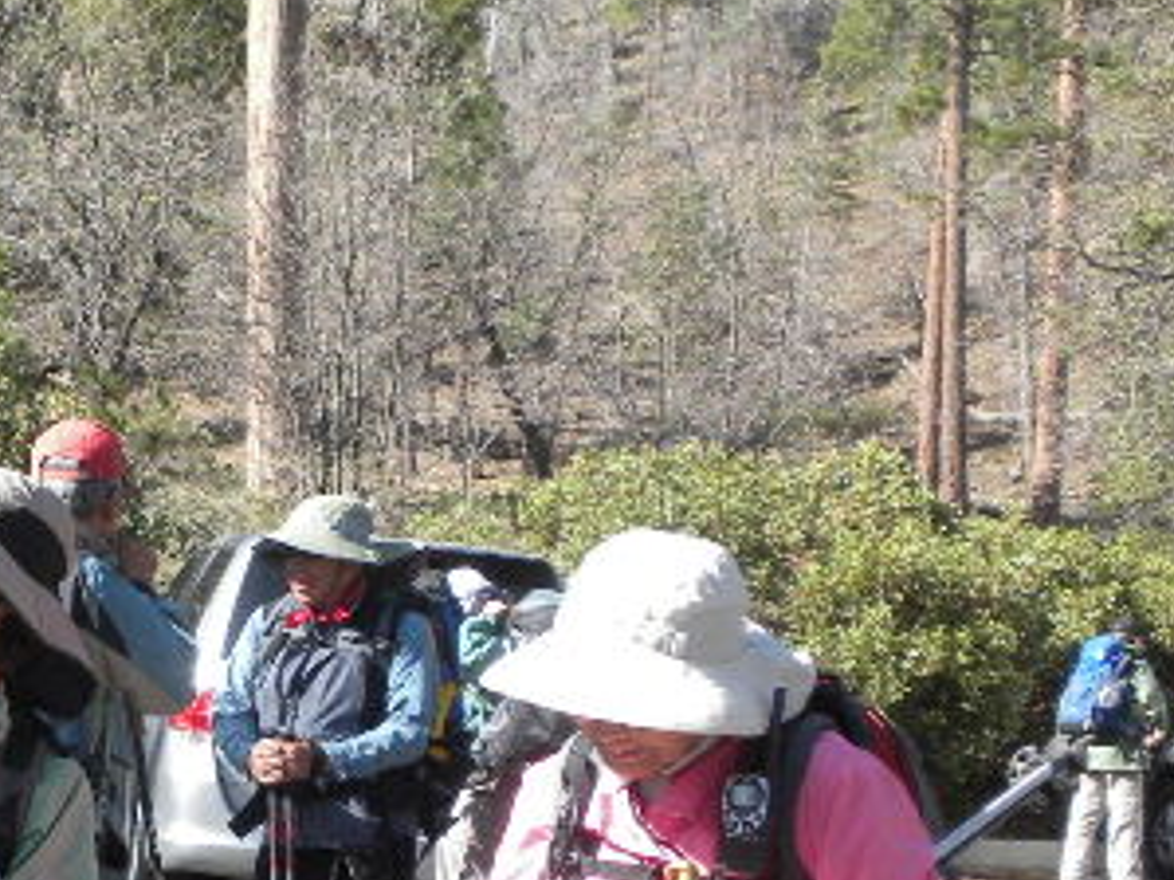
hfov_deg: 19.3
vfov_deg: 14.8
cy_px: 707
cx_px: 16
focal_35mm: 99
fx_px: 3356
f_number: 3.5
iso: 146
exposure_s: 1/500
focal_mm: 6.6
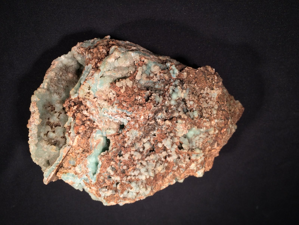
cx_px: 150
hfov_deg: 61.7
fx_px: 250
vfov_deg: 48.2
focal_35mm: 29
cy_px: 112
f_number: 2.2
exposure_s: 1/120
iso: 40
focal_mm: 4.15
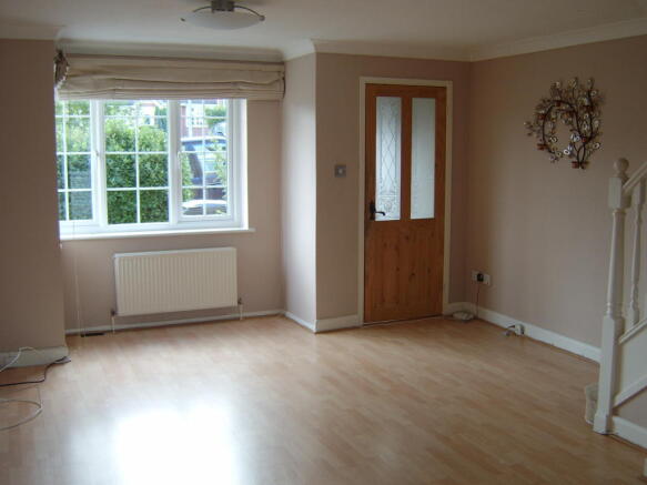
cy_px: 242
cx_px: 324
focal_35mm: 31
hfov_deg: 58.4
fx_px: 579
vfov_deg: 45.4
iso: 100
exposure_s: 1/42
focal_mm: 8.13
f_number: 2.7
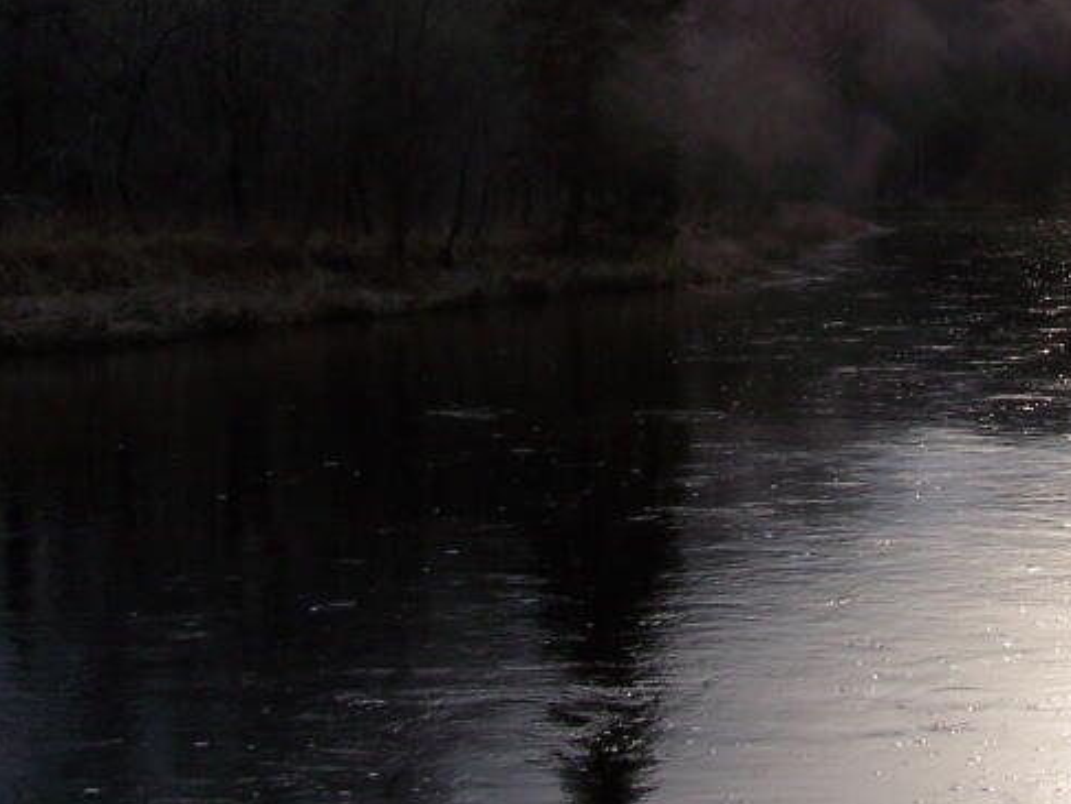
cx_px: 701
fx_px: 2476
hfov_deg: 24.3
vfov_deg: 18.2
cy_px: 82
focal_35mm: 80
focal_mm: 6.3
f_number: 5.6
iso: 80
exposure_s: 1/640
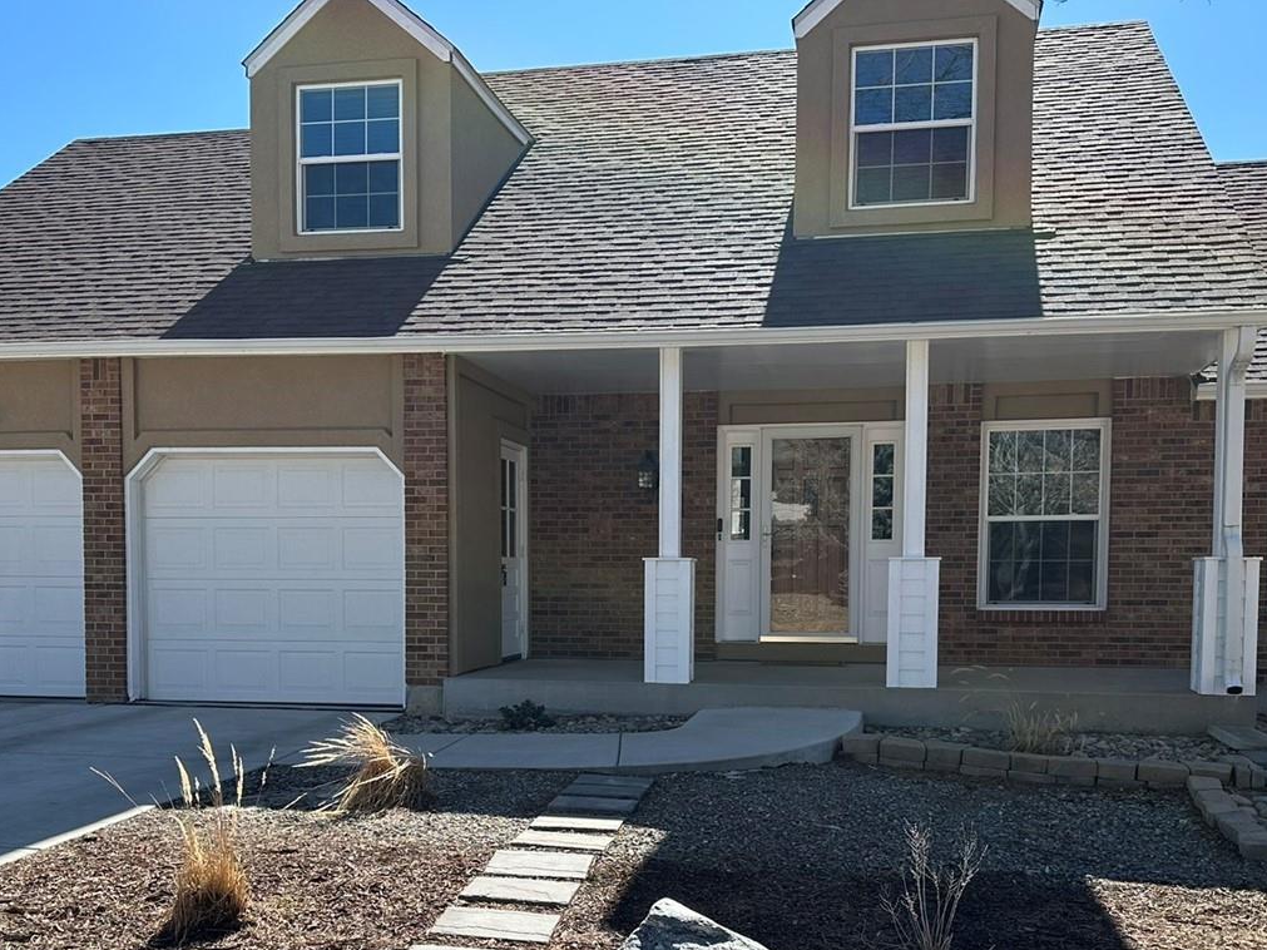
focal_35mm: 38
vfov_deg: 37.2
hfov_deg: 49.0
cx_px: 618
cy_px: 650
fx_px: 1391
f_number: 1.78
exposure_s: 1/2469
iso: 80
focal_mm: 6.86
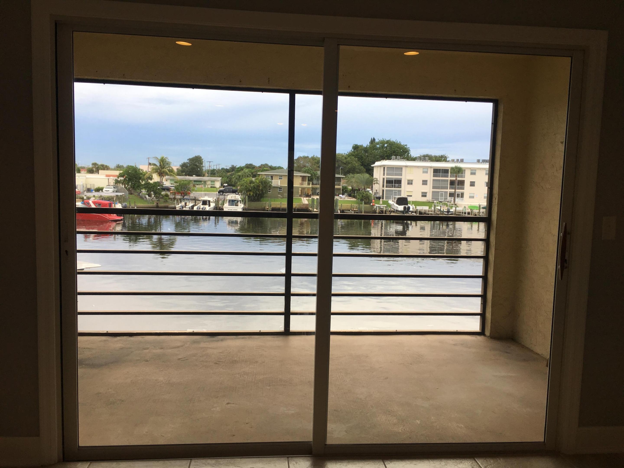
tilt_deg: -5.0
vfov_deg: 48.2
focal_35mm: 29
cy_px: 234
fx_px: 523
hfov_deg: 61.7
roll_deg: -1.5
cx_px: 312
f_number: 2.2
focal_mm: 4.15
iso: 25
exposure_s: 1/437
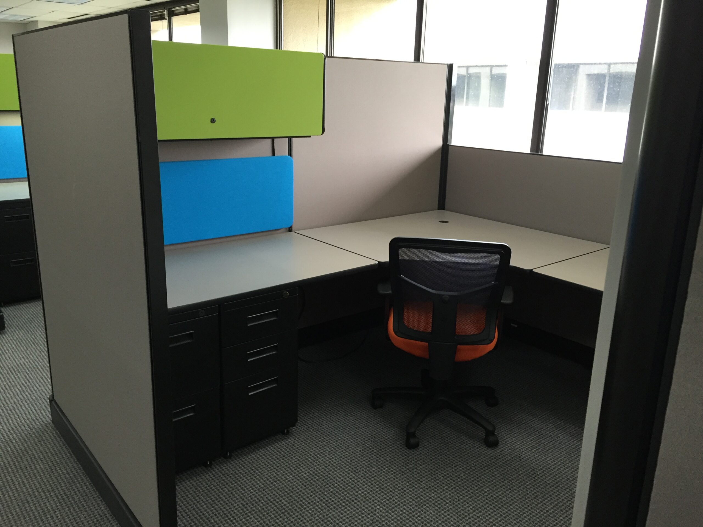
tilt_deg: -16.1
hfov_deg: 61.7
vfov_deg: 48.2
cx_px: 352
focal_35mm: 29
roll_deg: -3.2
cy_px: 264
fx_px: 589
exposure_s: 1/30
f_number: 2.2
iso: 50
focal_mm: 4.15
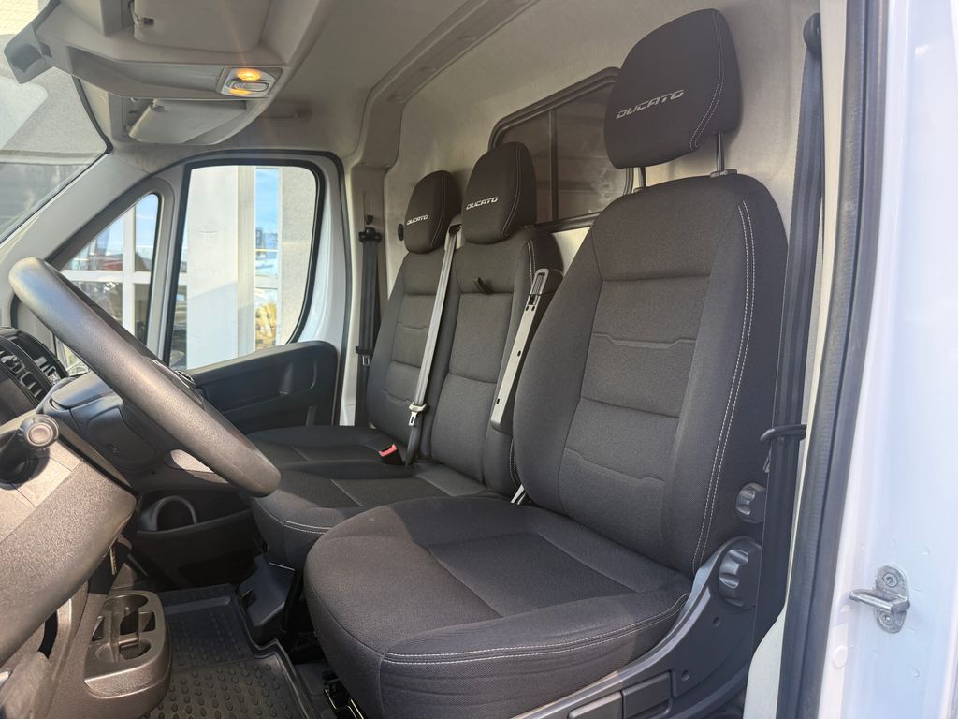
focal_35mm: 24
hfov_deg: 71.6
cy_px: 360
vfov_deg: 56.8
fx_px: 664
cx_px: 479
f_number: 1.78
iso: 125
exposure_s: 1/183
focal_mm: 6.76
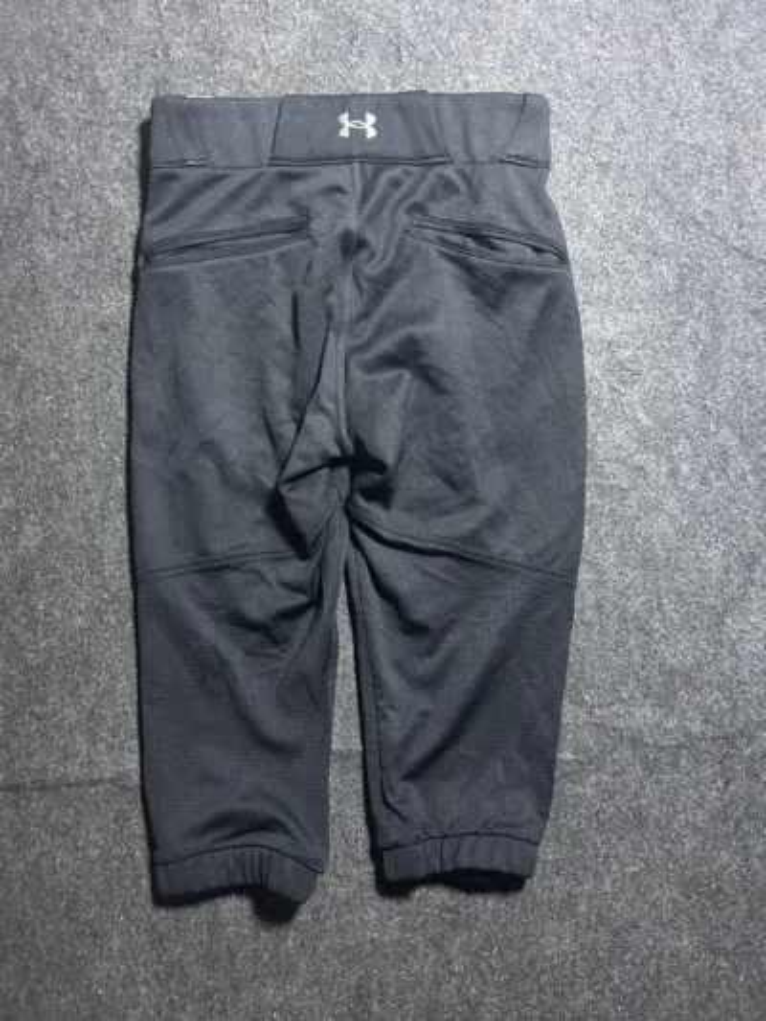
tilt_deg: -63.7
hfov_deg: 53.1
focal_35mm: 26
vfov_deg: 67.3
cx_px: 383
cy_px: 510
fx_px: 767
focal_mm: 5.7
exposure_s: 1/33
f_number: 1.5
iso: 640
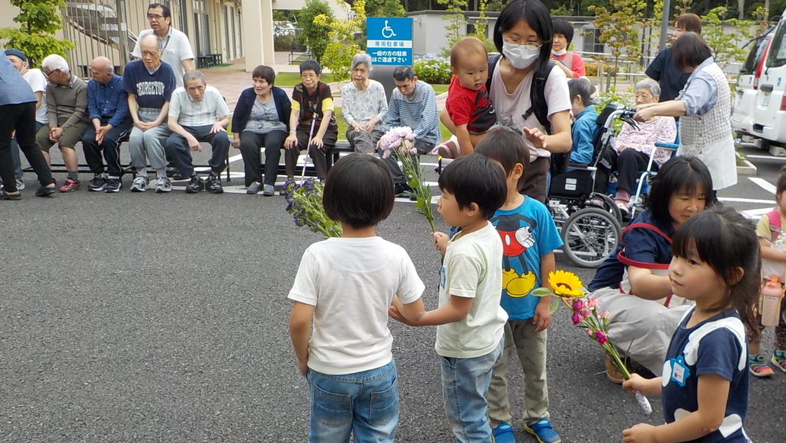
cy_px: 278
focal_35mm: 38
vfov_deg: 31.1
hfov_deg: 52.6
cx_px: 453
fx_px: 792
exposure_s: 1/500
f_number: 3.3
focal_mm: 4.1
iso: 125
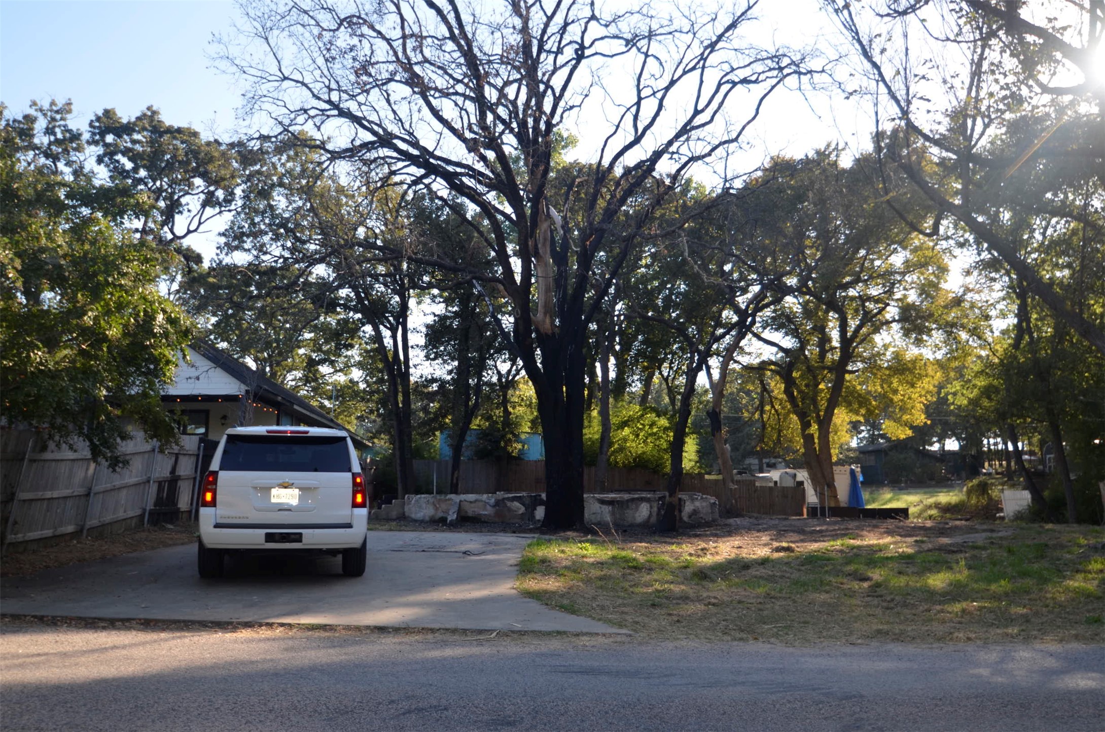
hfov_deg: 59.6
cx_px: 552
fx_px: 965
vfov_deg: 41.5
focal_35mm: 32
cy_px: 366
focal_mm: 21
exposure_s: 1/250
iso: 100
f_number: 5
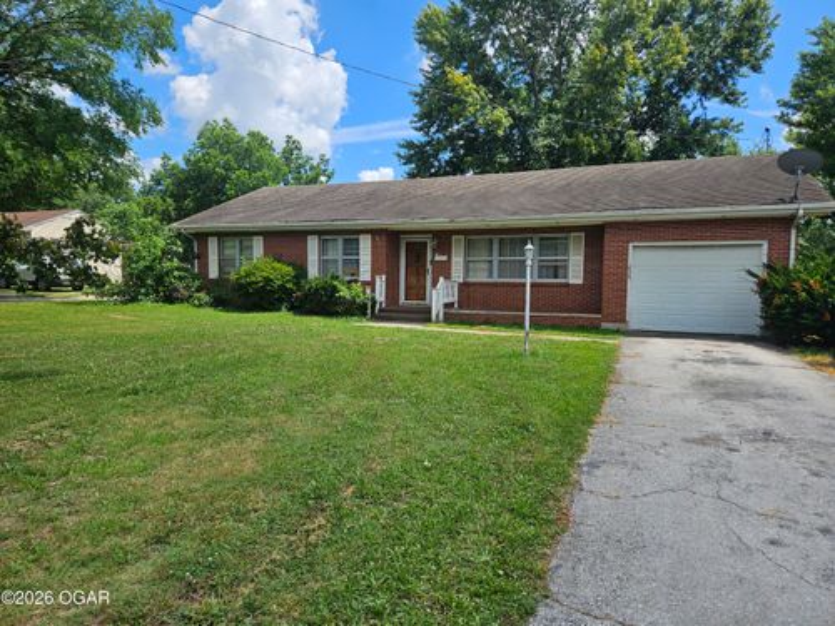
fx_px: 555
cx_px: 418
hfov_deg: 73.9
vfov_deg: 58.9
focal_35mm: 23
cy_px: 313
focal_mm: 5.4
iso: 25
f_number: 1.8
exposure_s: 1/1559
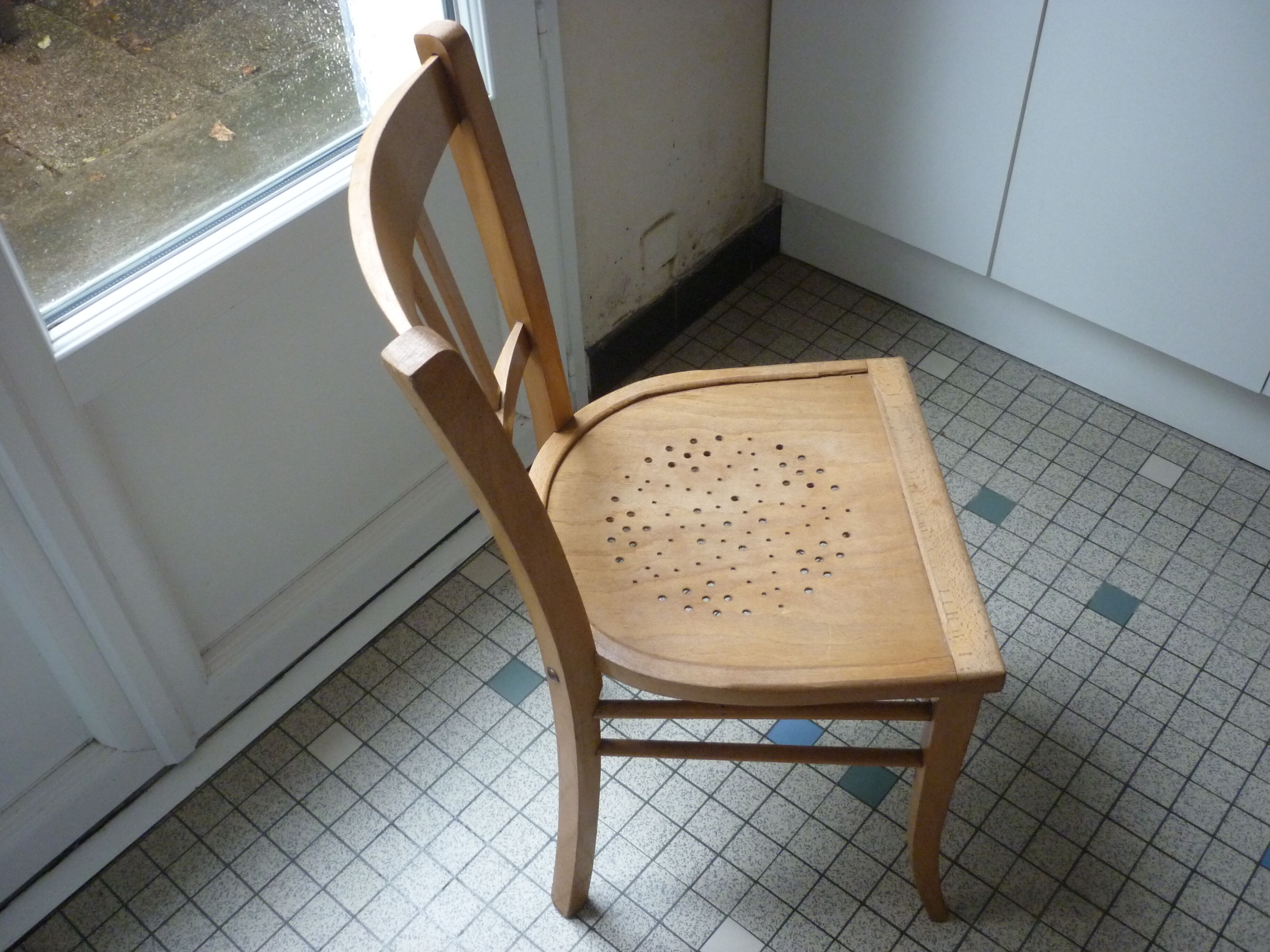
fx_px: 1211
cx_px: 635
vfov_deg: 42.9
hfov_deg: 55.4
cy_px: 476
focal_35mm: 33
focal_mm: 5.5
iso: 400
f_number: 2.8
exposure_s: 1/30
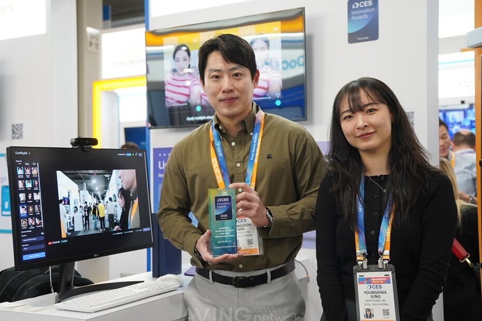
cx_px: 232
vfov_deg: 28.7
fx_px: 629
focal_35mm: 47
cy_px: 165
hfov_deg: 41.9
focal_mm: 30
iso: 250
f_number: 2.8
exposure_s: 1/50
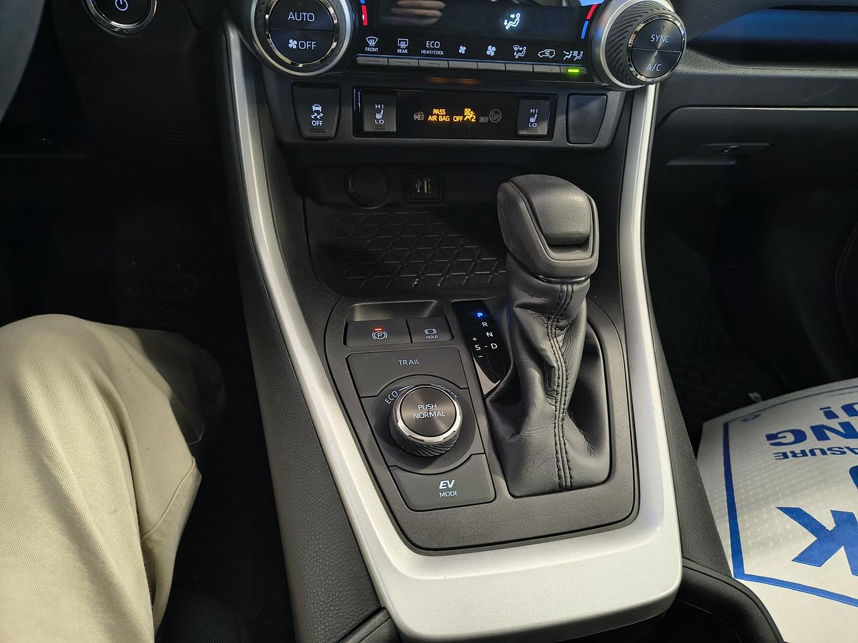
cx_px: 429
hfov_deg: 71.6
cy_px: 322
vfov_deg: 56.8
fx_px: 595
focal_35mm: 24
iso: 1029
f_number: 1.8
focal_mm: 5.56
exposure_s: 1/60
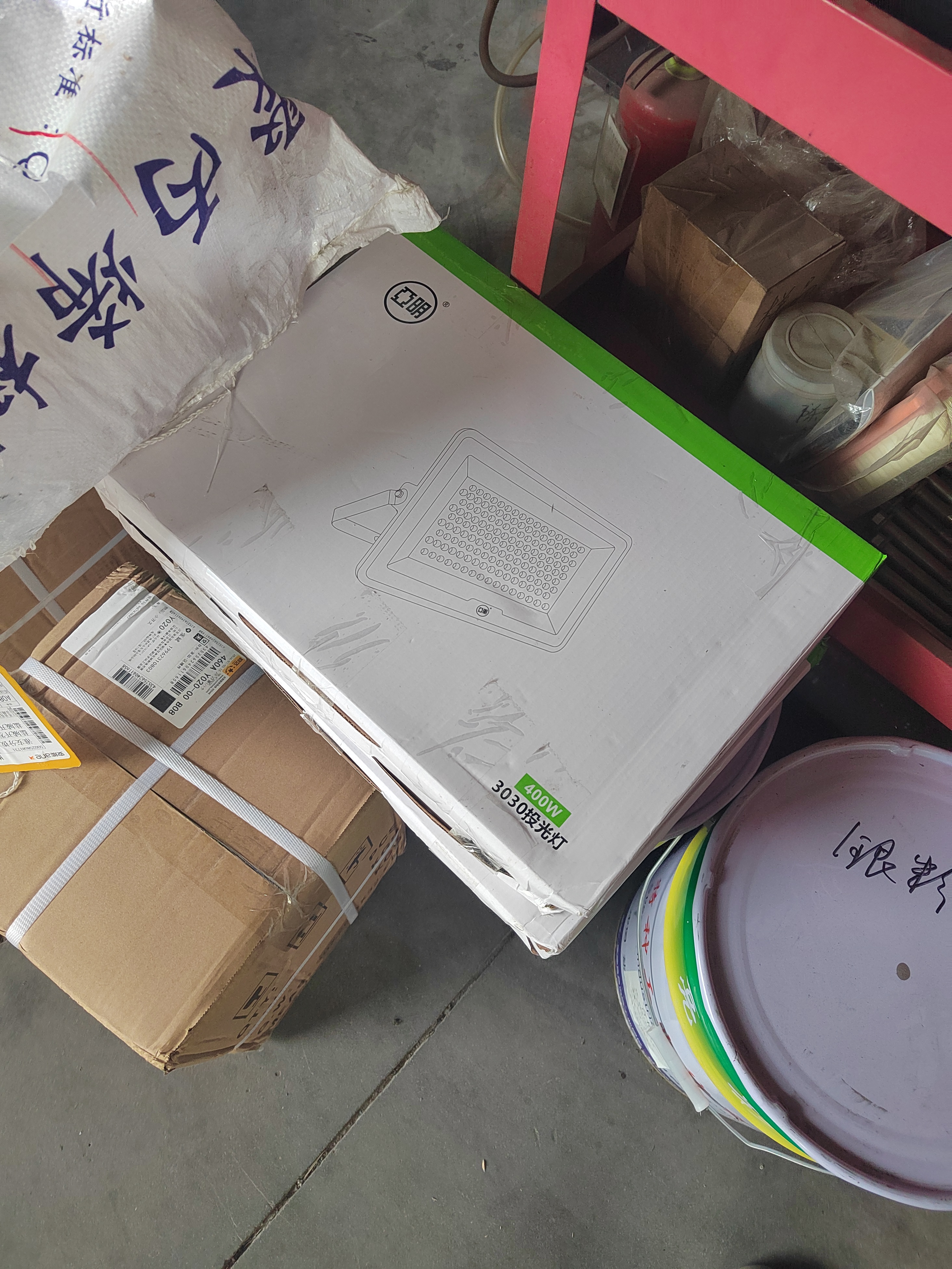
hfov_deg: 58.9
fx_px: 843
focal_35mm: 23
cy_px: 634
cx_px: 476
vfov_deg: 73.9
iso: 1297
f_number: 1.9
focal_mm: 5.52
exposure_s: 1/100
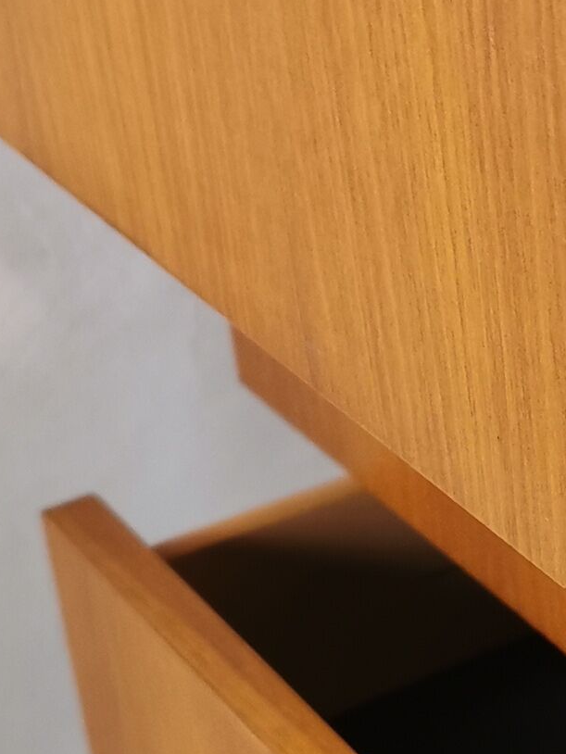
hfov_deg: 12.0
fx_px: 2637
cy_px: 540
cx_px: 648
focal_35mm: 121
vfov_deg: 16.2
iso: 320
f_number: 1.6
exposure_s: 1/40
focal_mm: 5.56
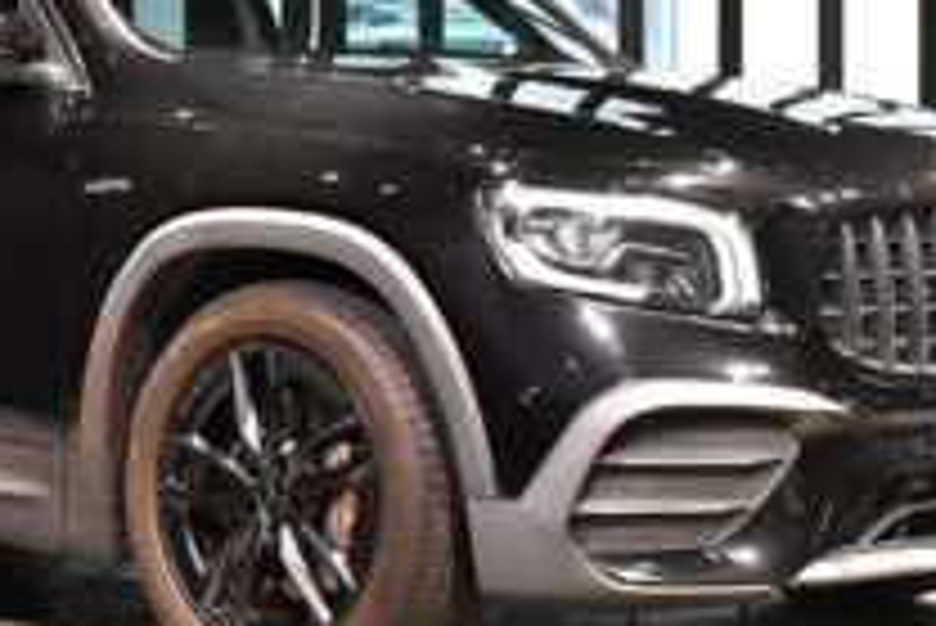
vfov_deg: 11.4
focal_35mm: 120
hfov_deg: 16.9
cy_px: 171
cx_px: 194
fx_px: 3122
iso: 8000
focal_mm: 35
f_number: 5.6
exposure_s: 1/125
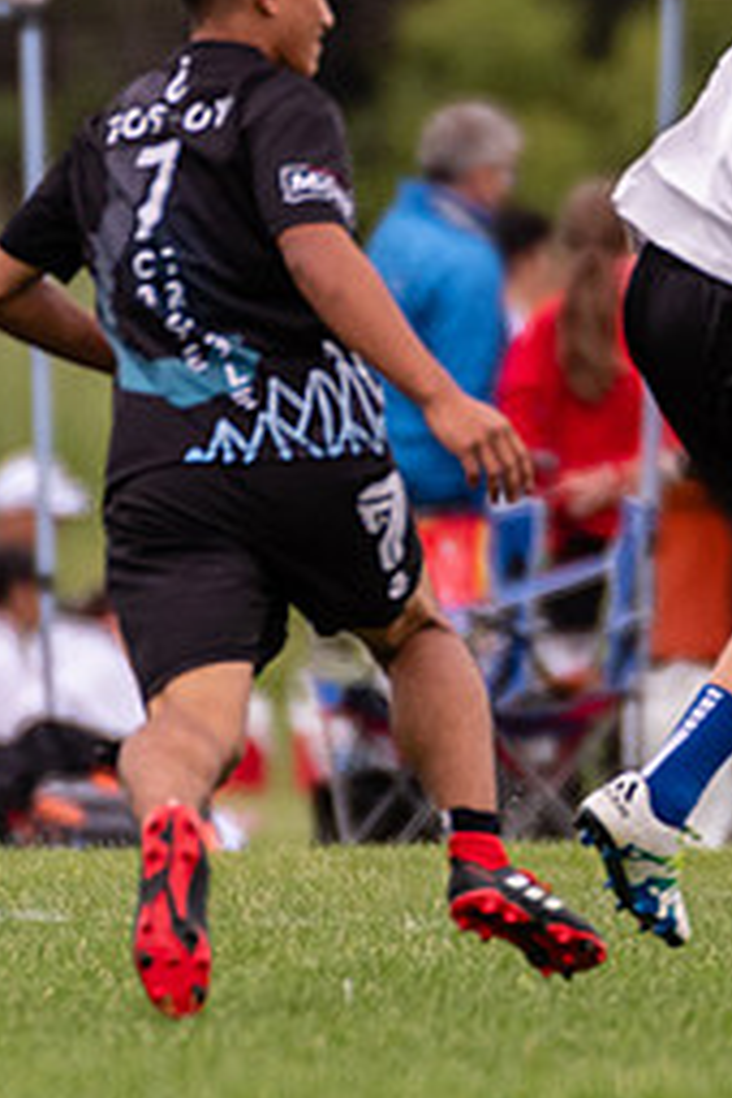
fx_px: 67857
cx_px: 1110
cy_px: 311
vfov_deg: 0.9
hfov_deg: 0.6
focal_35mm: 2225
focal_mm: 400
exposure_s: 1/1000
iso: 360
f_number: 4
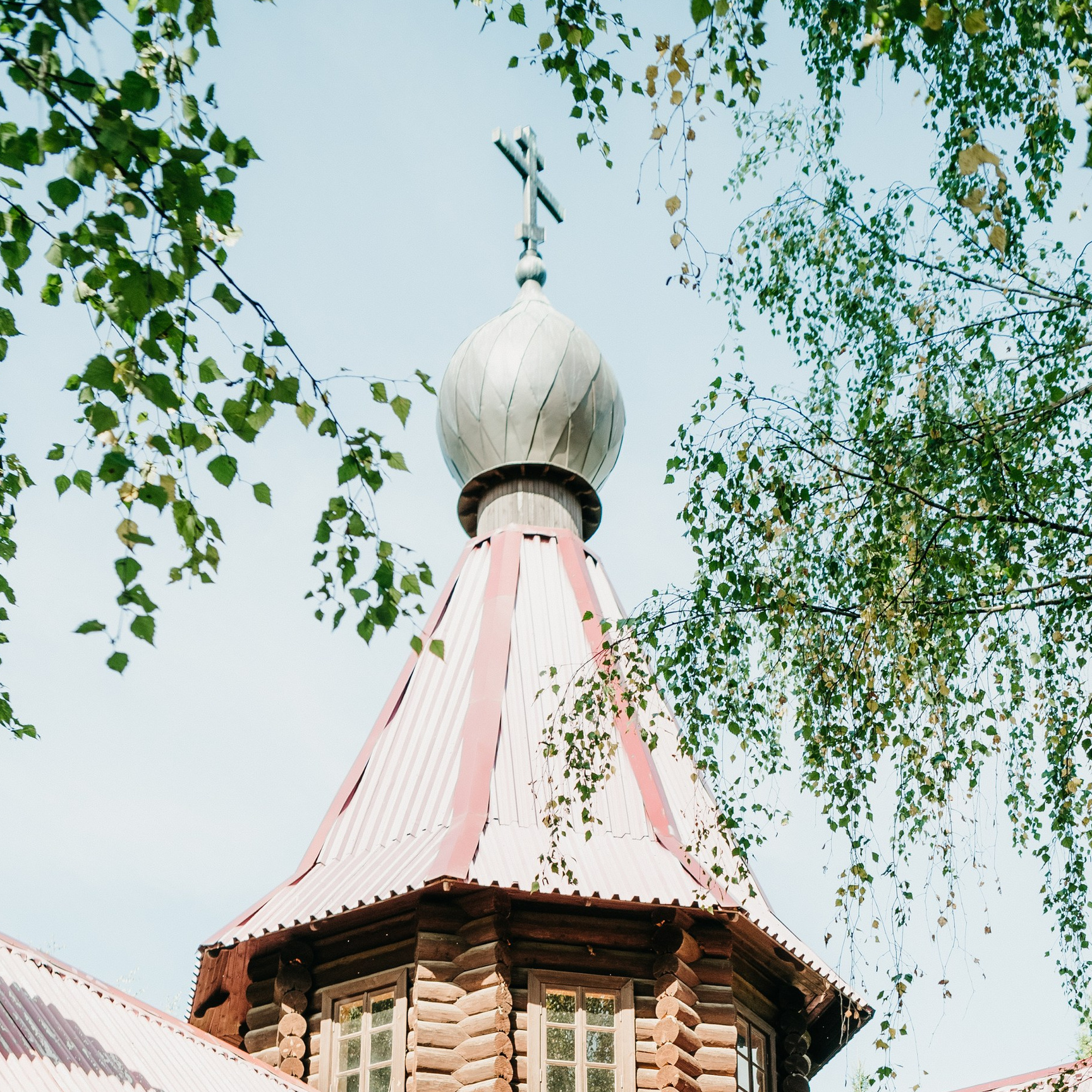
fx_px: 1820
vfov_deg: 29.9
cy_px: 1207
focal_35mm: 51
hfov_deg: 33.3
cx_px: 660
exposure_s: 1/400
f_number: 3.5
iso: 160
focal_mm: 27
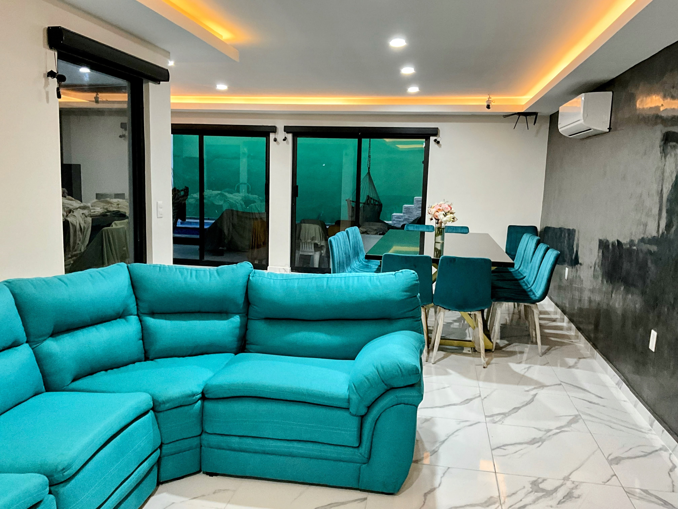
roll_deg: -1.1
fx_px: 568
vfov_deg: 48.2
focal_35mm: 29
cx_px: 339
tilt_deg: -7.7
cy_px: 254
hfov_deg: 61.7
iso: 250
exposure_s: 1/60
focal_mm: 3
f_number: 1.8
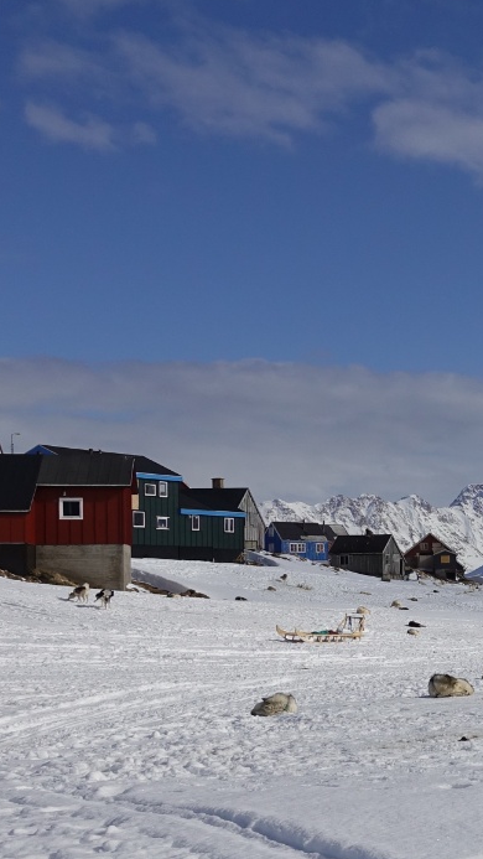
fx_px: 1320
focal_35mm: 58
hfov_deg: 18.4
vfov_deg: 35.7
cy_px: 558
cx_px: 727
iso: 125
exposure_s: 1/250
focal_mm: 8.8
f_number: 5.6
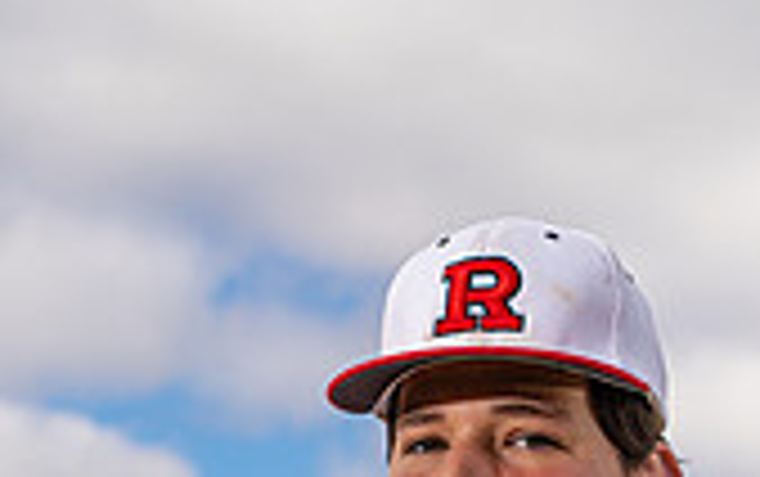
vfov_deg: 6.7
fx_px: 3939
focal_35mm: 190
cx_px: 495
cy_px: 1004
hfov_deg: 11.0
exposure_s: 1/250
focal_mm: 70
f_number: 6.3
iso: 100
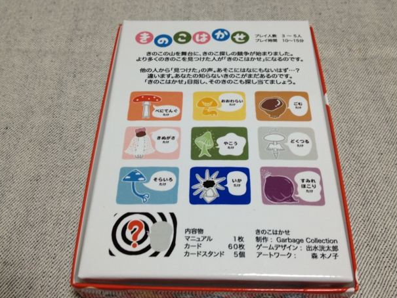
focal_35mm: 37
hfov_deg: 50.1
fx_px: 424
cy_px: 154
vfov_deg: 38.7
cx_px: 204
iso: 50
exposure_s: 1/24
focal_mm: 4.28
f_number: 2.4
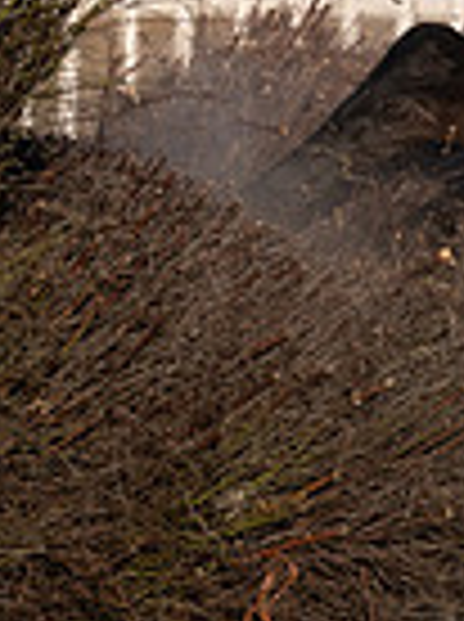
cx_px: 988
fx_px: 7368
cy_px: -12
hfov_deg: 3.6
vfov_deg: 4.8
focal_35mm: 411
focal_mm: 70
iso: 100
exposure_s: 1/2000
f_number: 2.8
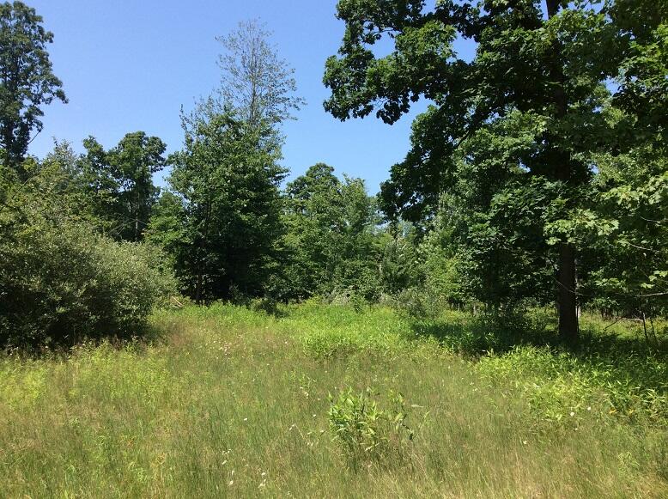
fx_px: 636
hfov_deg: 55.4
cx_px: 334
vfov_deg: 42.8
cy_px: 250
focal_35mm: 33
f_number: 2.4
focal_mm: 3.3
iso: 32
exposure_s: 1/907
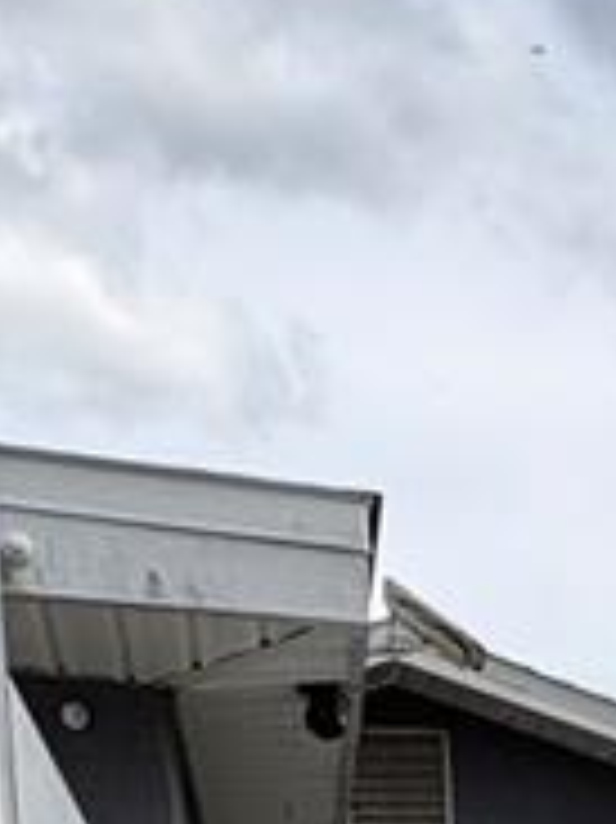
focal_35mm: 92
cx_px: 791
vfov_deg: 16.5
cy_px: 1630
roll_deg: +0.8
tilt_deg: -9.9
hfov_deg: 15.3
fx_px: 2185
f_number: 2.2
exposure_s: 1/1277
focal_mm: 2.22
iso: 50
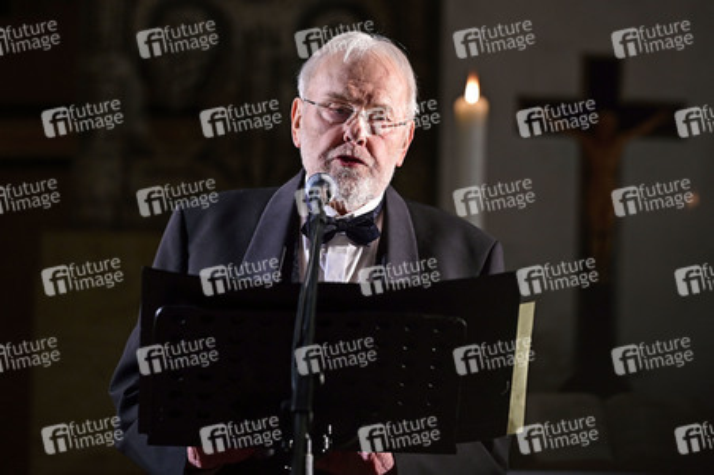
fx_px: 3865
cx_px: 357
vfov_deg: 7.0
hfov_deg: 10.6
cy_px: 238
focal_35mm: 195
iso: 800
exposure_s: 1/125
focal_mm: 195
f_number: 3.2
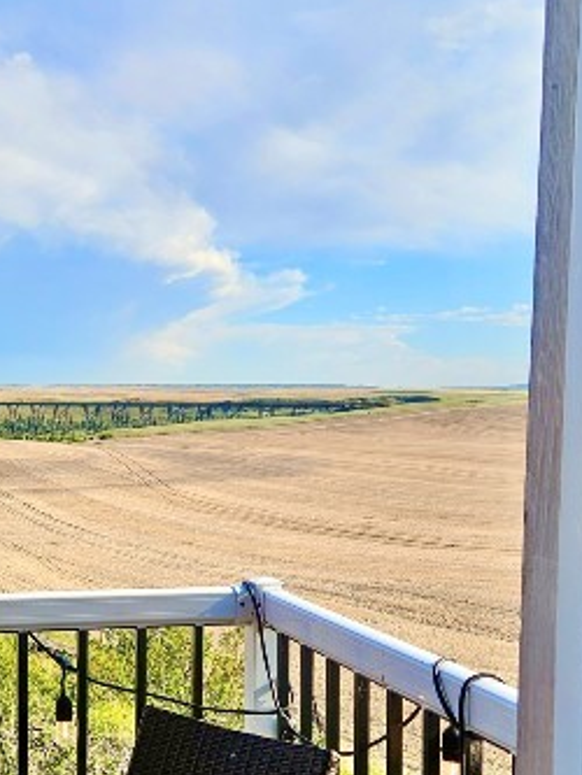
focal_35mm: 53
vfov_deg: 35.9
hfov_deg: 27.0
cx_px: 112
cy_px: 496
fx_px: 1187
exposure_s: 1/1742
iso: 25
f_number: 1.8
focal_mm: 5.4
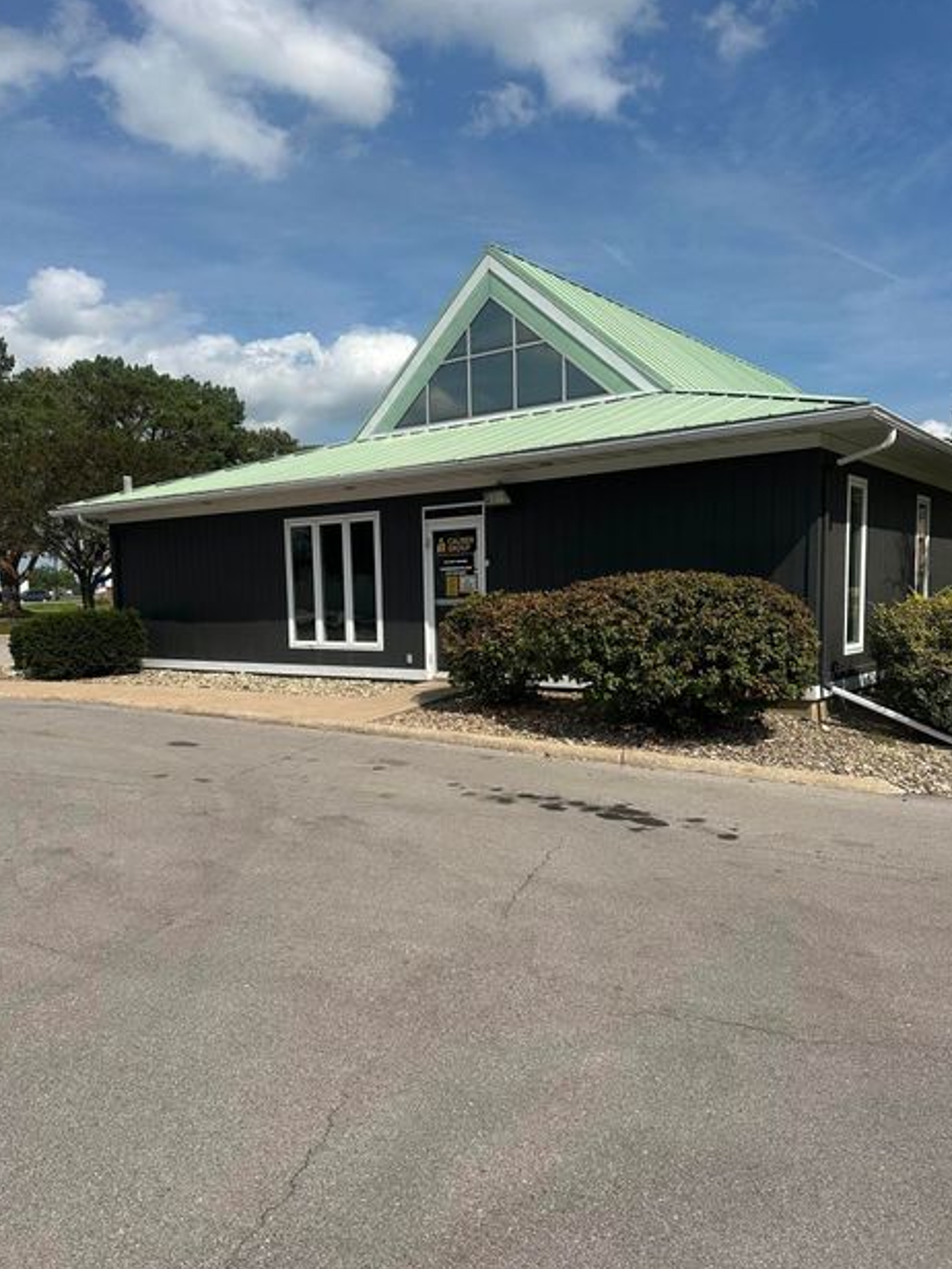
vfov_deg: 67.2
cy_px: 679
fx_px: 953
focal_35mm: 26
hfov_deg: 53.1
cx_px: 460
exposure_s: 1/7042
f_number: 1.78
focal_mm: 6.86
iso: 80
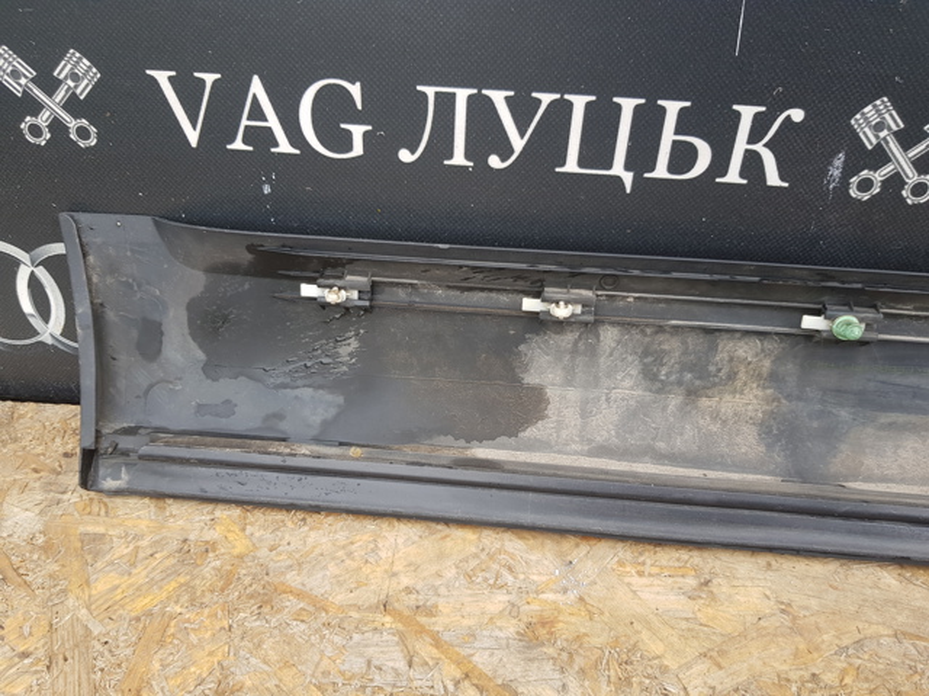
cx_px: 464
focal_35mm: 26
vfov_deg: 53.0
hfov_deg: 67.3
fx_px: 697
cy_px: 348
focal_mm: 4.2
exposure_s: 1/134
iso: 40
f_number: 1.7
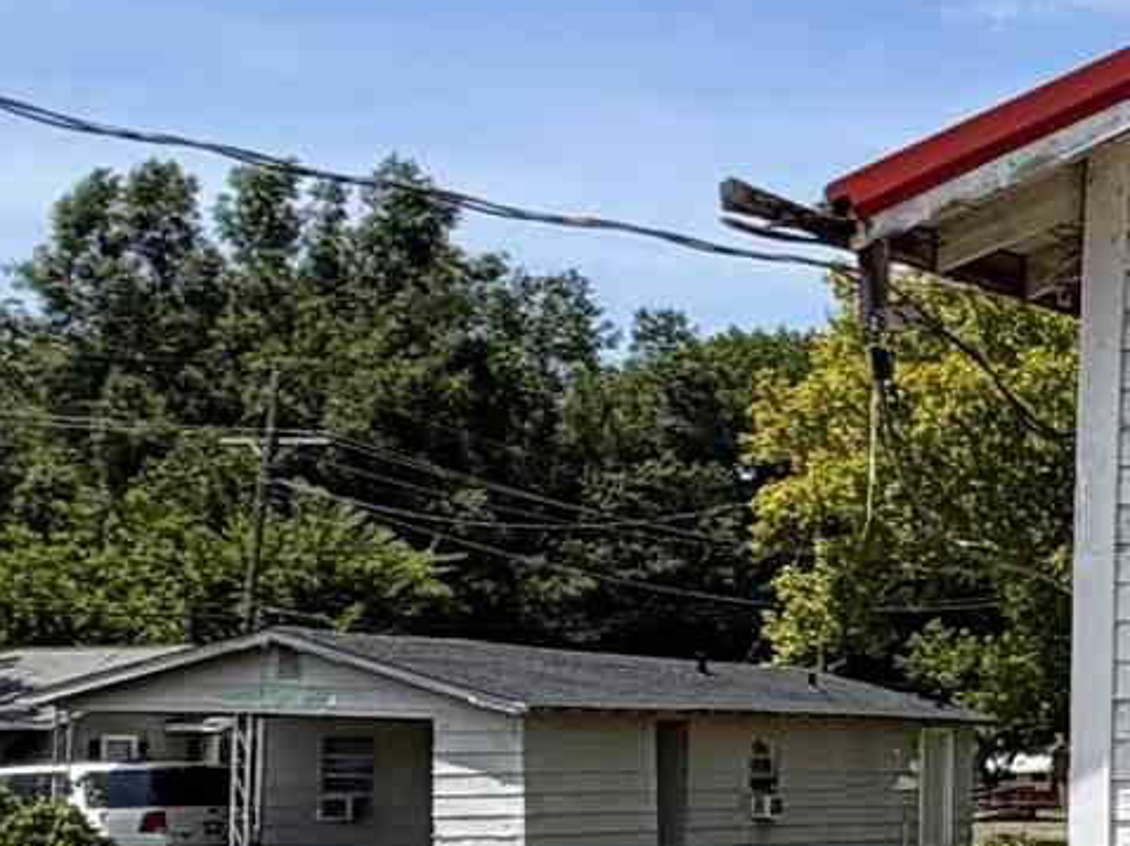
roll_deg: +0.2
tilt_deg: +2.9
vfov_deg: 16.3
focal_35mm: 90
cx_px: 2227
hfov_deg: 16.7
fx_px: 2936
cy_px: 655
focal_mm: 2.22
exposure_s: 1/1235
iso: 20
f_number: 2.2
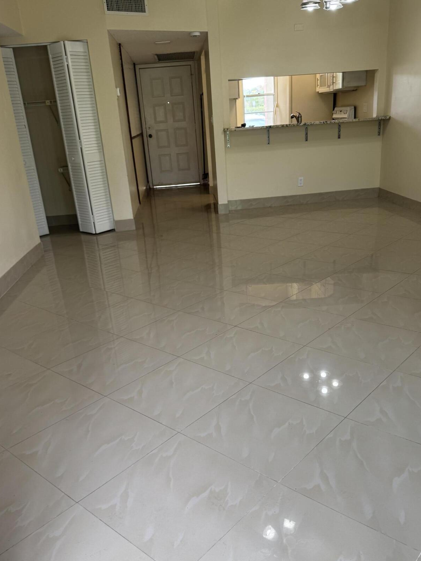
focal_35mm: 30
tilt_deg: -25.0
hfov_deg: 46.8
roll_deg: +4.9
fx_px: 486
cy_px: 322
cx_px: 217
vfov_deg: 59.7
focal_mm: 6.76
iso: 80
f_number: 1.78
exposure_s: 1/120
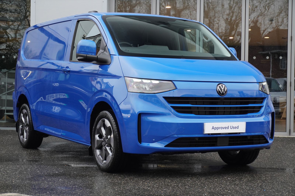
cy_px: 98
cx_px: 148
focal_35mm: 72
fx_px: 590
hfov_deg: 28.1
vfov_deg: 18.9
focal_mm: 48
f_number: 5.6
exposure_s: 1/200
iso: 800
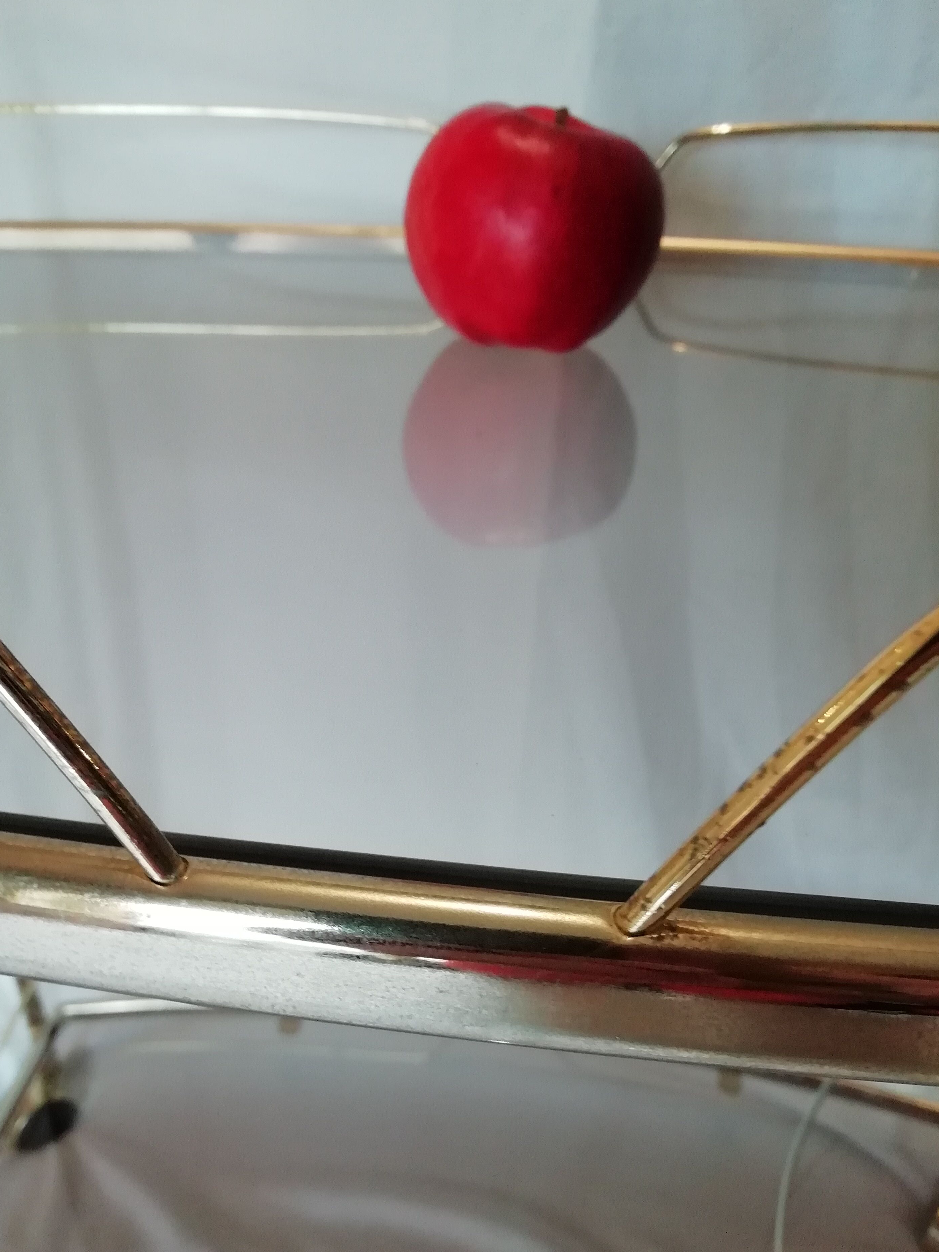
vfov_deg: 61.5
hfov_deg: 48.2
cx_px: 425
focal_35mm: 29
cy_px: 685
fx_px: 1049
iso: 200
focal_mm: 3.46
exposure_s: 1/33.3
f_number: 2.2
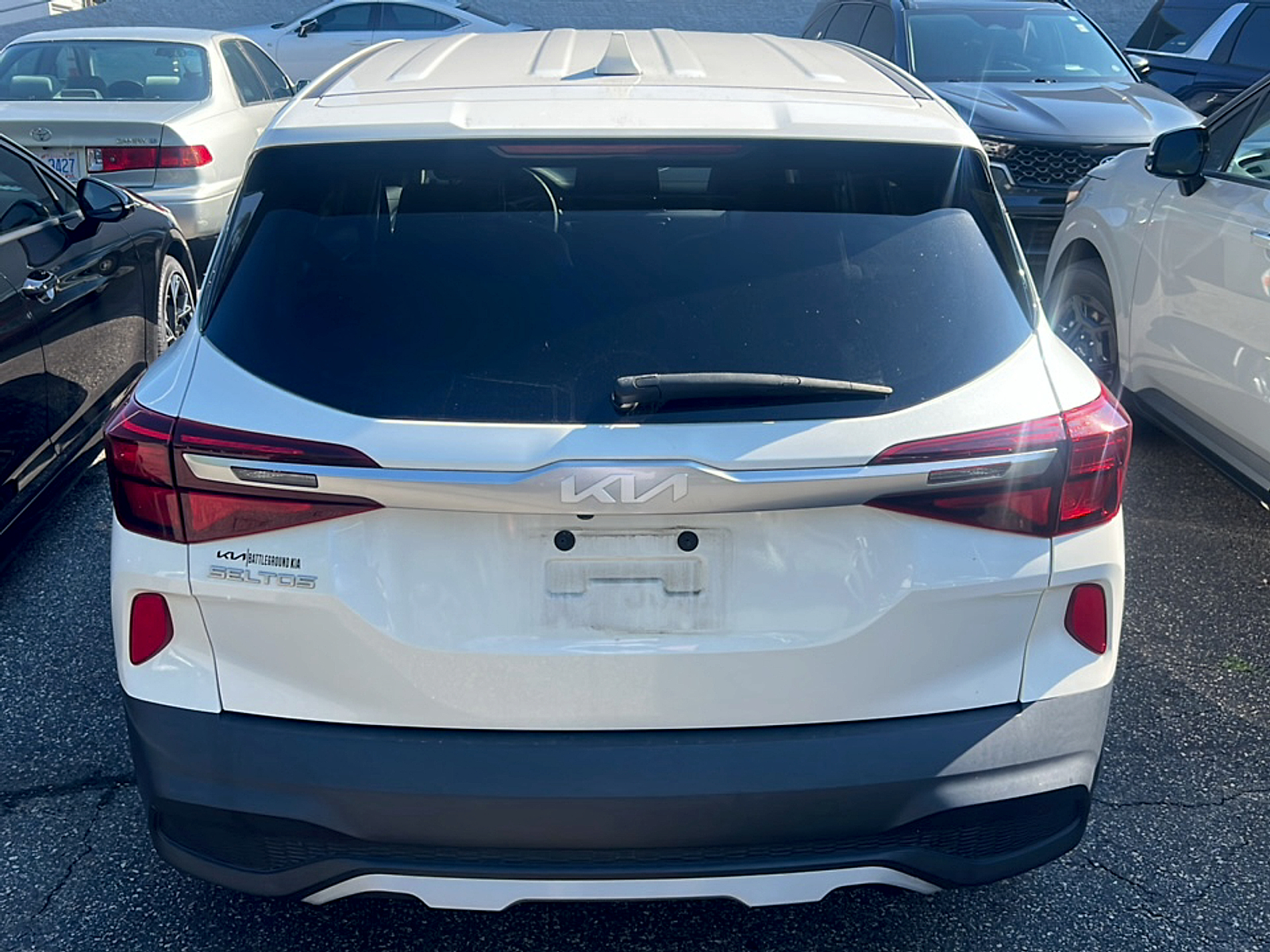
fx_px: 991
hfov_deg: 65.3
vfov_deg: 51.4
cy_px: 476
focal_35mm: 27
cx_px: 635
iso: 64
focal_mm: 5.7
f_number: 1.5
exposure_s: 1/1838
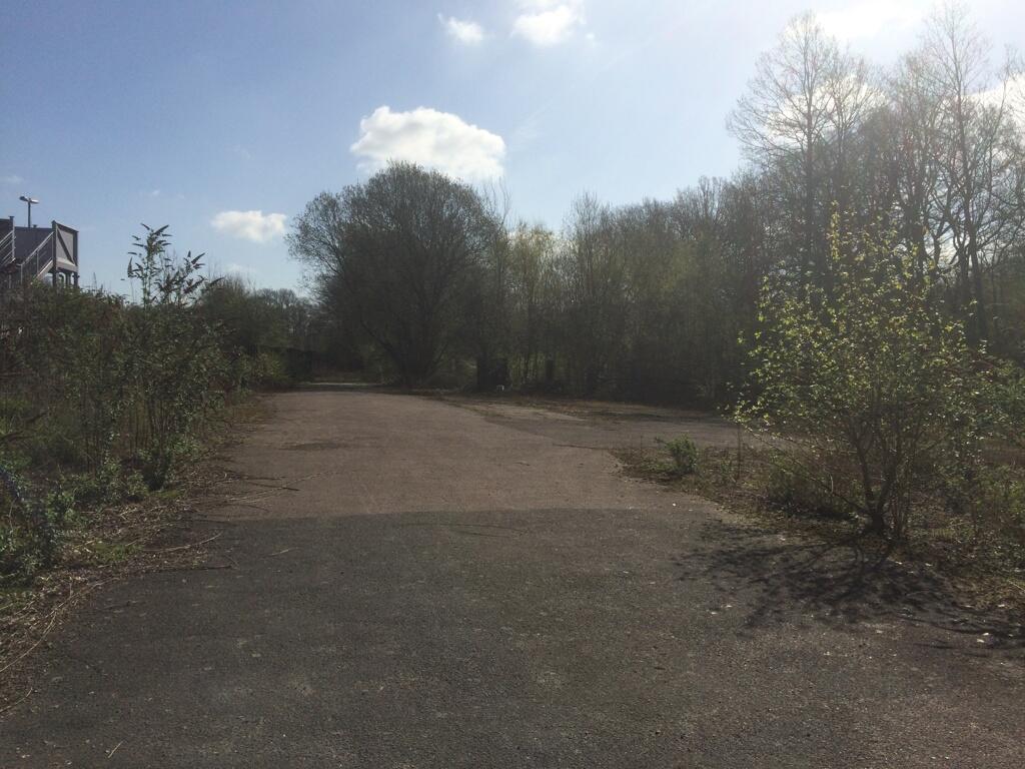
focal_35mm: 29
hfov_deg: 61.7
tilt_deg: -1.9
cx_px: 512
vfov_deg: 48.2
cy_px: 384
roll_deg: -0.6
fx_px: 859
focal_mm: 4.15
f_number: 2.2
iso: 40
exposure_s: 1/5882
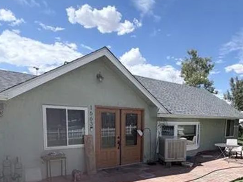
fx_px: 189
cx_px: 156
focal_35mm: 27
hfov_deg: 64.1
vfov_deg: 49.0
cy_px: 140
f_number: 2.2
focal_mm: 2.22
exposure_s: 1/888
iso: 20
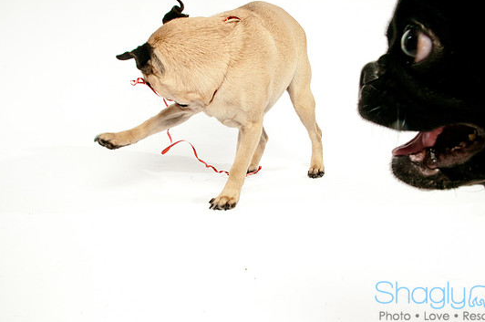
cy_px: 164
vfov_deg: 36.8
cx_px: 256
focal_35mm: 36
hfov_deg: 53.2
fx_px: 484
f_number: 14
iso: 200
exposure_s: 1/250
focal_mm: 22
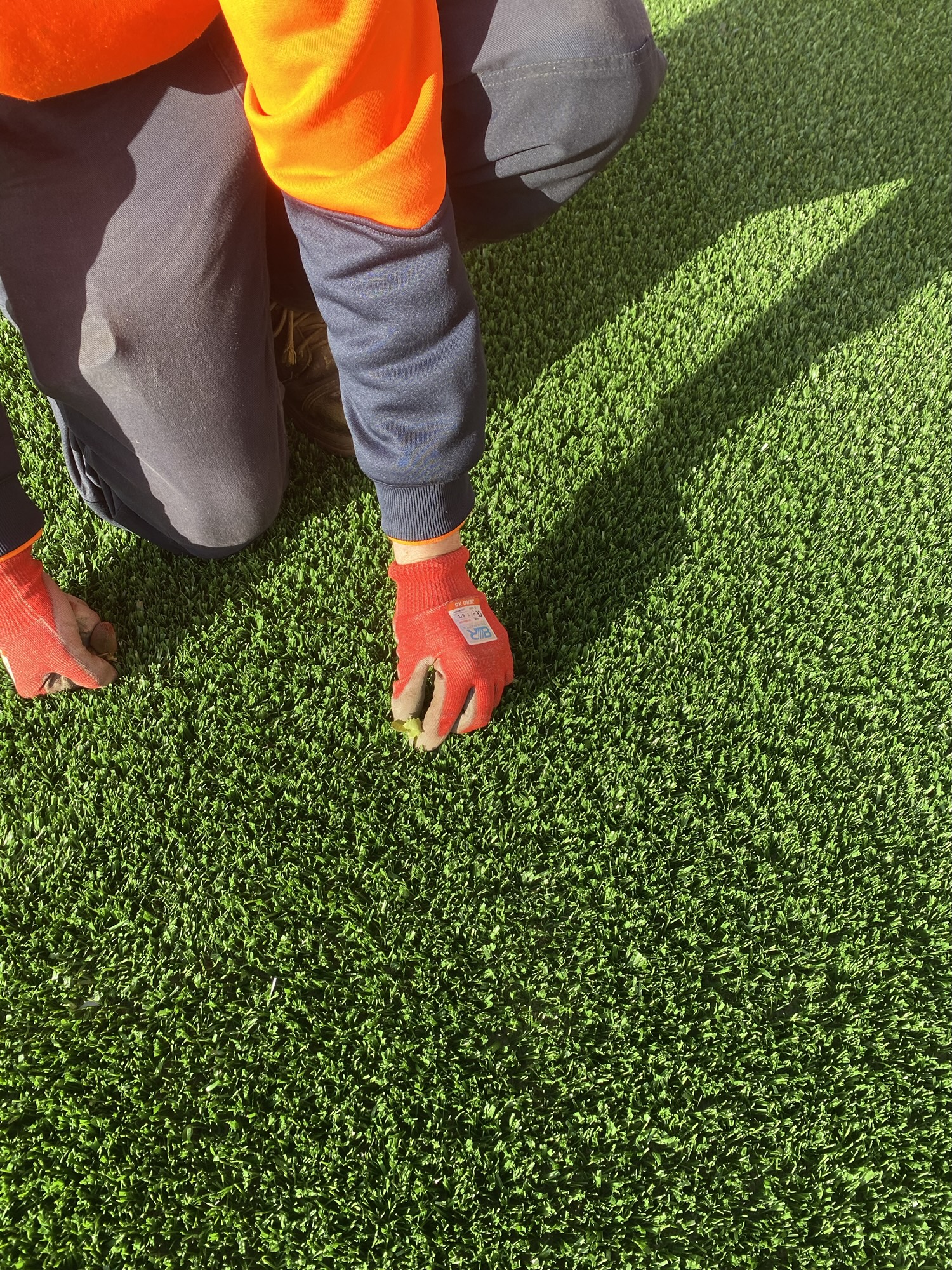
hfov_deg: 53.1
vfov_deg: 67.3
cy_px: 635
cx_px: 476
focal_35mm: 26
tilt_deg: -54.7
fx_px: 953
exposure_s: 1/318
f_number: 1.8
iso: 32
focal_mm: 4.25
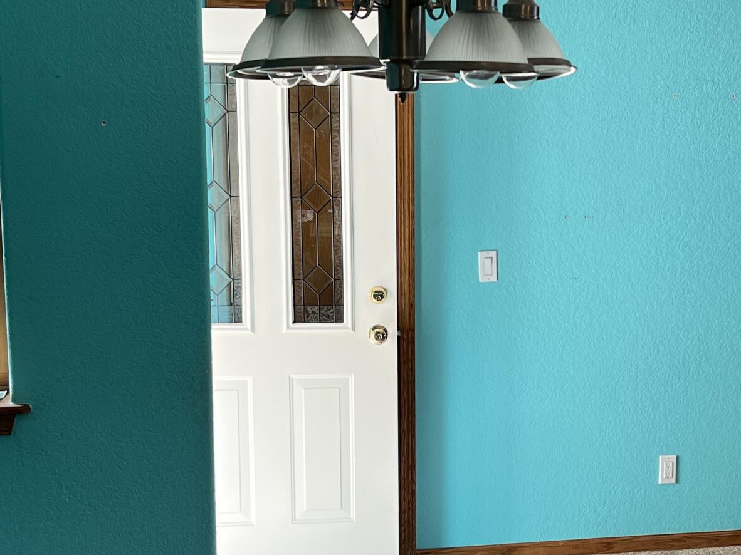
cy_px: 390
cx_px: 470
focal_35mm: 66
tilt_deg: -9.9
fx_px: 1413
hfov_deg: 29.3
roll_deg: -0.4
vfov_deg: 22.1
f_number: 1.5
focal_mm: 5.7
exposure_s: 1/120
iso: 64
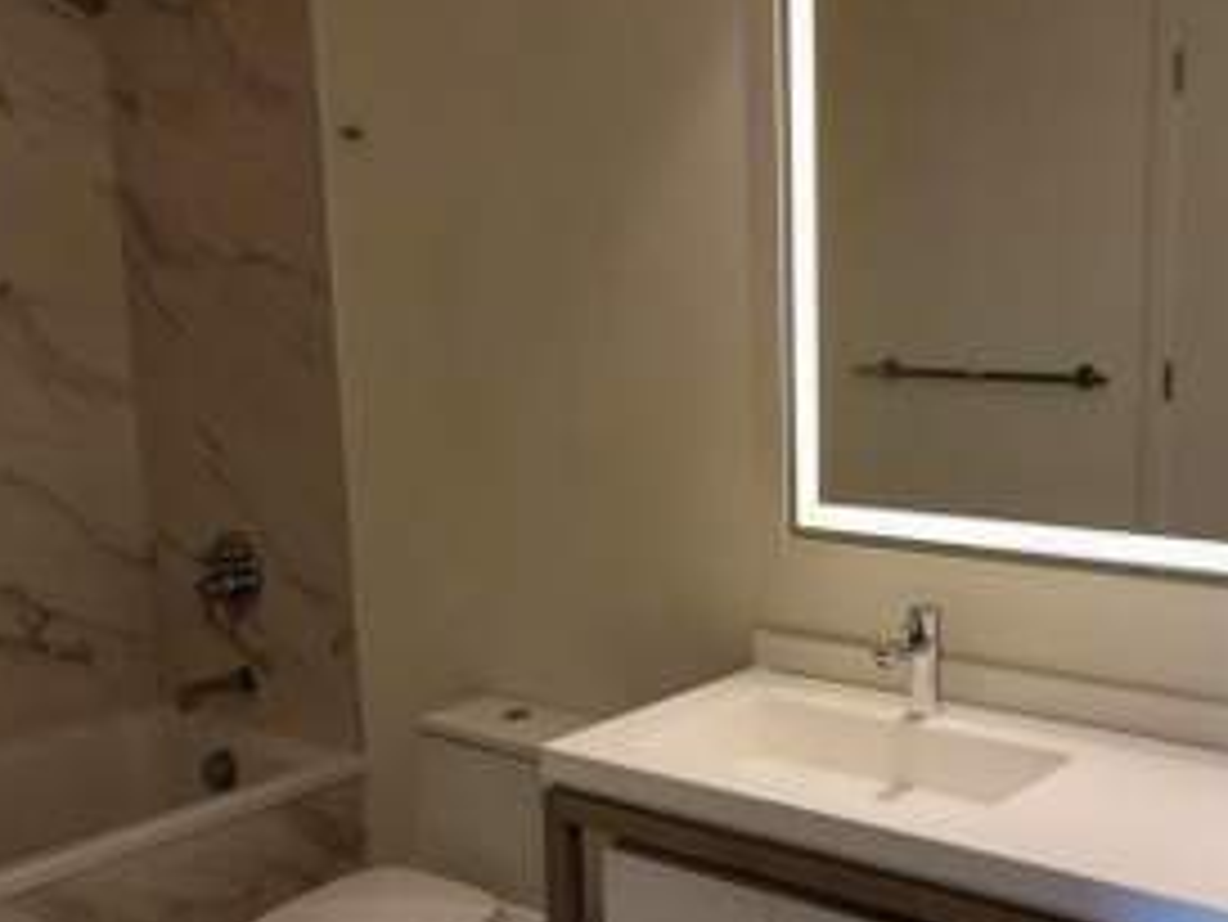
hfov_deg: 42.7
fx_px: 1562
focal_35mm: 44
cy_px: 540
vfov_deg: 32.8
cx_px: 733
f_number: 1.8
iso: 32
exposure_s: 1/60
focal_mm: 7
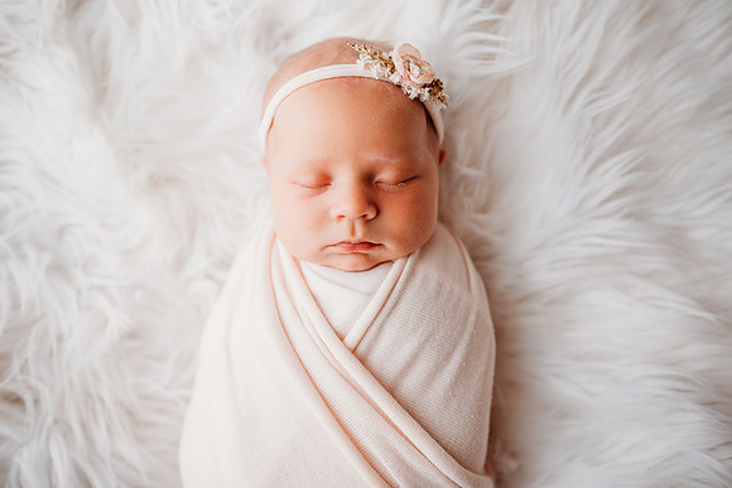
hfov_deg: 73.7
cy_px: 244
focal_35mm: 24
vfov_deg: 53.2
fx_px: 488
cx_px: 366
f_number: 2.5
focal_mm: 24
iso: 80
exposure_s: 1/200
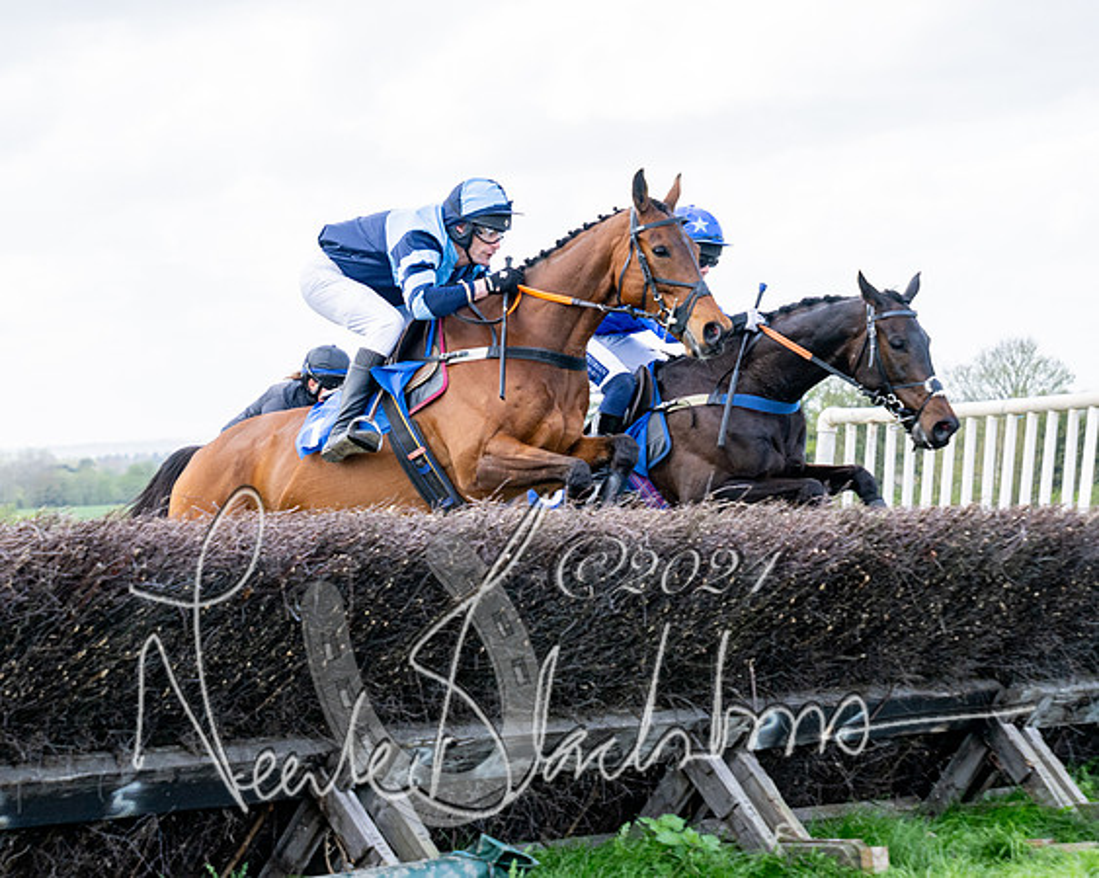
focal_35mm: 121
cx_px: 257
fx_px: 3925
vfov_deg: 12.8
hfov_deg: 15.9
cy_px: 407
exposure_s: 1/1250
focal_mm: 70
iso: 400
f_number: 4
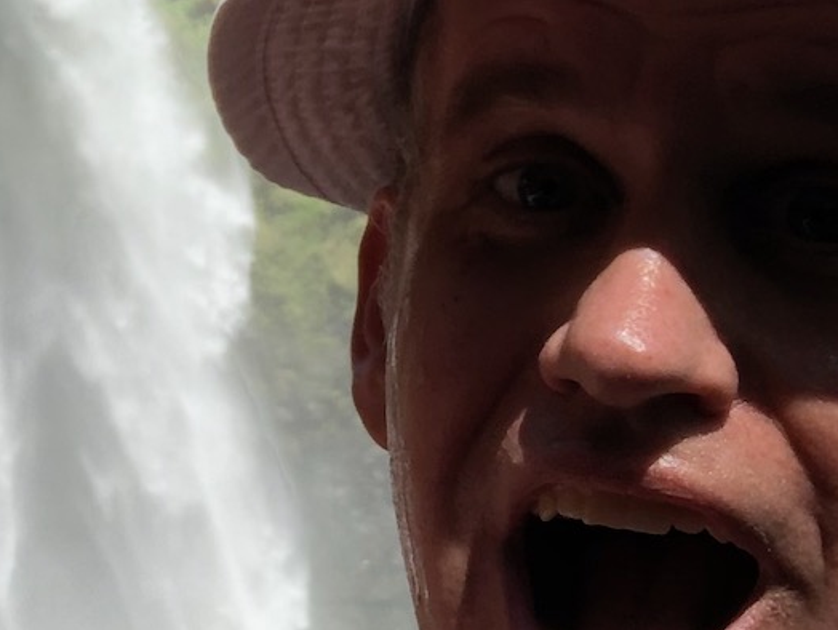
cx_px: -208
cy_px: 57
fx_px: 2980
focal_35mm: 123
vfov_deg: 12.0
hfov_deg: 15.3
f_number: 2.2
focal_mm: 2.87
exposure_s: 1/193
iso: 20
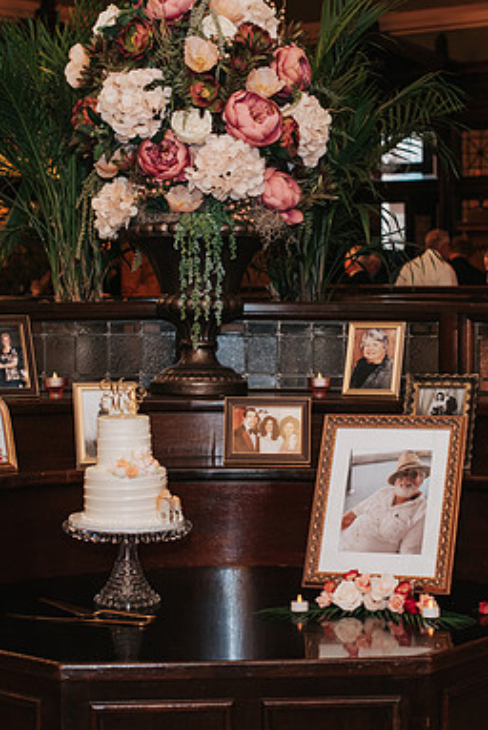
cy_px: 367
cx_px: 265
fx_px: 1644
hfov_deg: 16.9
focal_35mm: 81
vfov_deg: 25.0
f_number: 4
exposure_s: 1/200
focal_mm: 50
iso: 1000
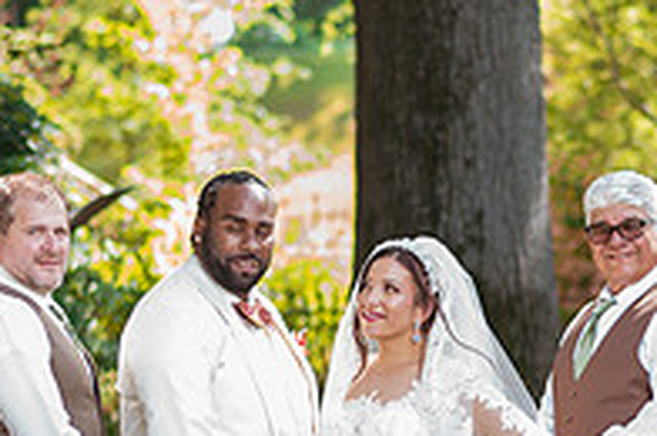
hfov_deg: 11.9
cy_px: 481
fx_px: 3134
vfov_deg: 7.9
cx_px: 473
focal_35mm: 172
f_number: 2
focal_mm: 58
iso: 50
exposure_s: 1/200
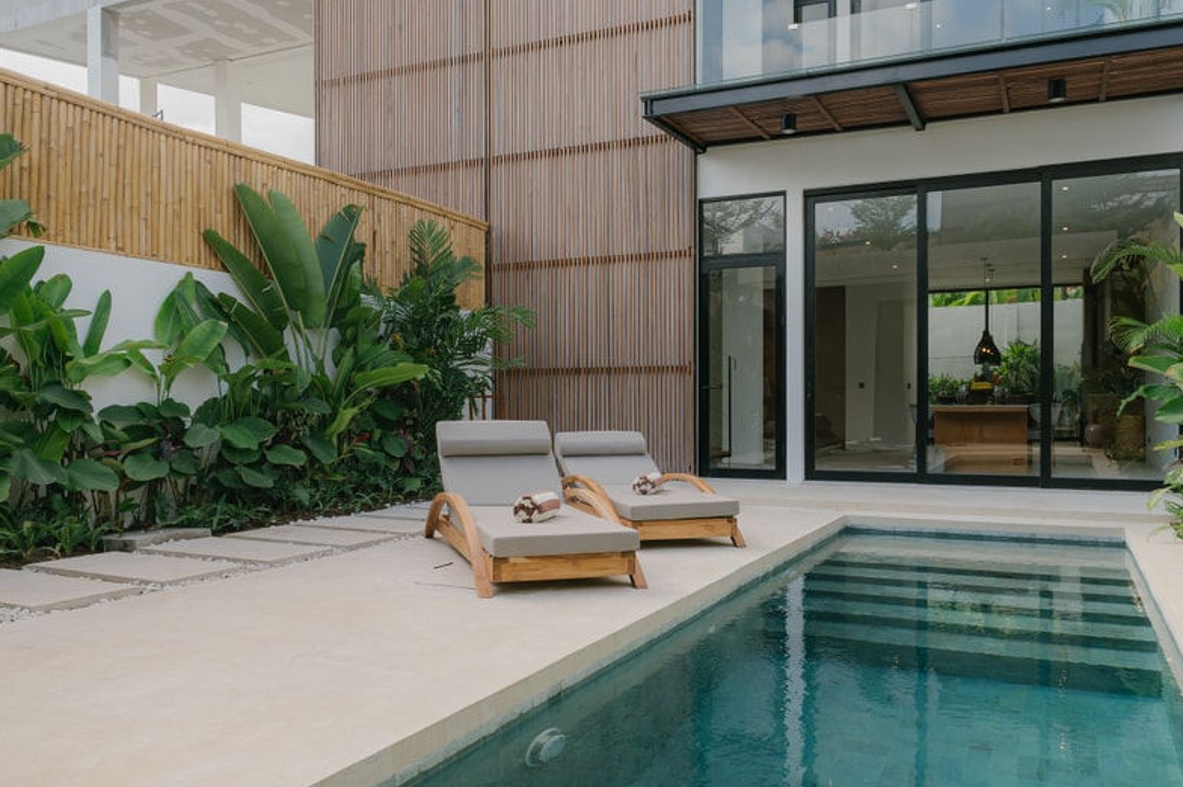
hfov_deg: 65.4
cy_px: 419
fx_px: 920
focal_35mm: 28
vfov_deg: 46.3
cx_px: 628
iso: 50
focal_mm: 16
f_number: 3.5
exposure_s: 1/160
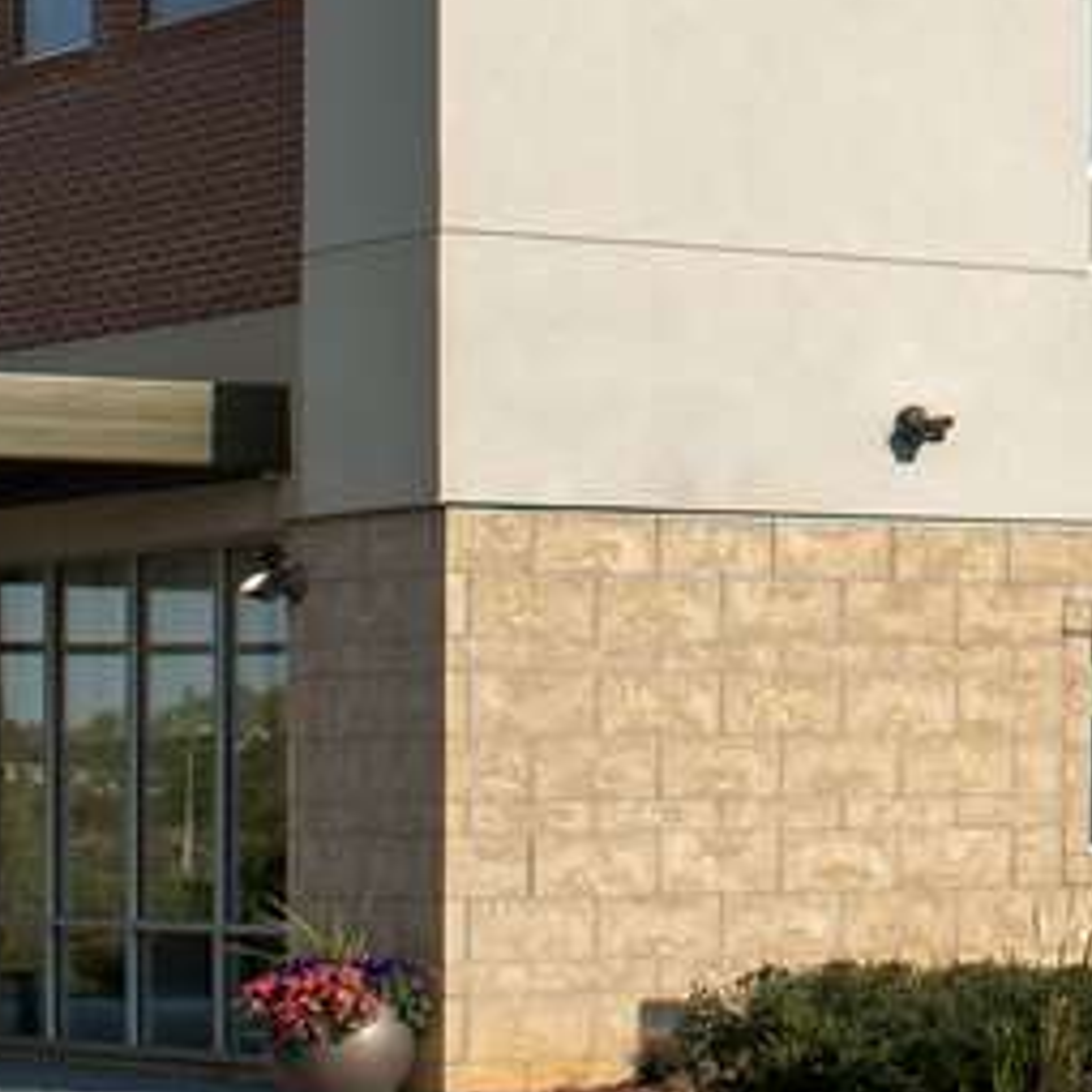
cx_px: 1704
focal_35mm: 130
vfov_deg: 12.5
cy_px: -702
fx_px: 4640
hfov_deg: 12.7
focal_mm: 26
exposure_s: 1/20
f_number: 11
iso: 50
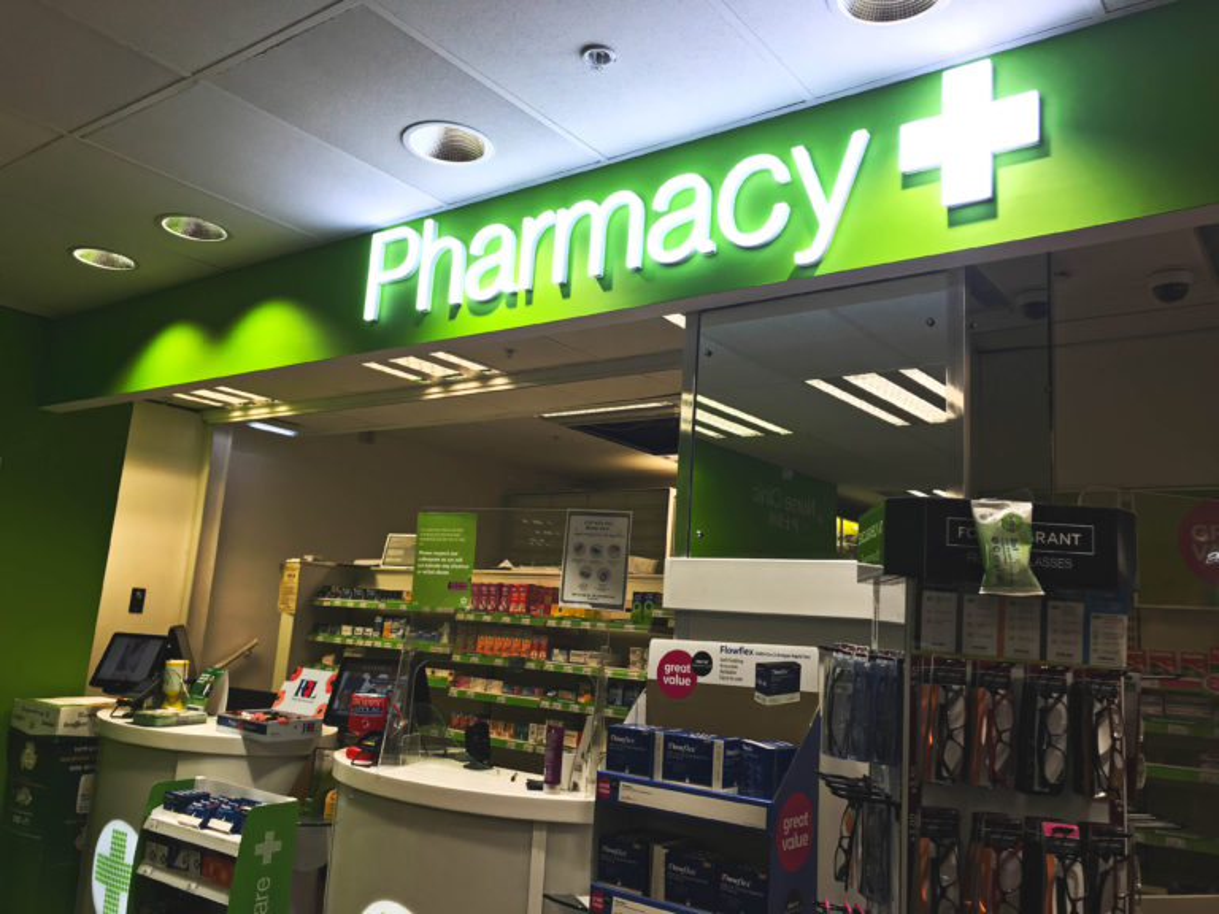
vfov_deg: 49.7
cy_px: 457
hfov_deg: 63.4
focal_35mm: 28
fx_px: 986
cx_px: 610
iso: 20
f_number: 1.8
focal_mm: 3.99
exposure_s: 1/120
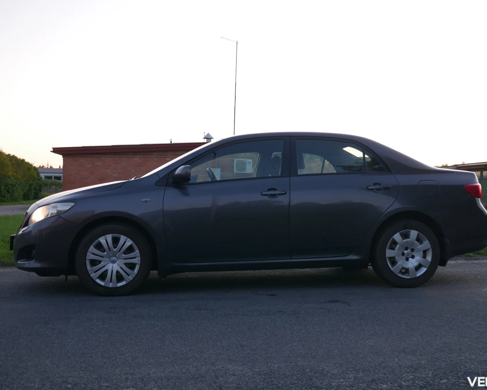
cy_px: 194
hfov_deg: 43.8
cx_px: 256
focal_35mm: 42
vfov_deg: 35.7
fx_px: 605
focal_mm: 20
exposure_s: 1/60
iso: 200
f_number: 4.5
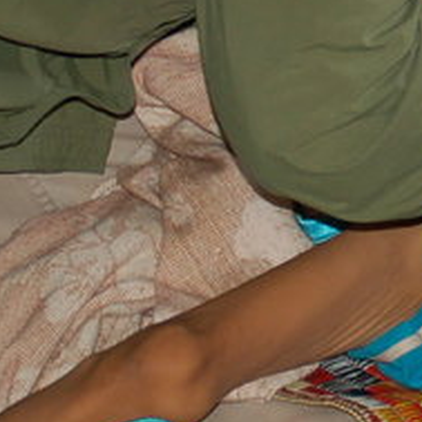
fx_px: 3328
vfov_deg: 7.2
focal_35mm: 241
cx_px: 670
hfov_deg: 7.1
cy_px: 32
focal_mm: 35
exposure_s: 1/60
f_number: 4.5
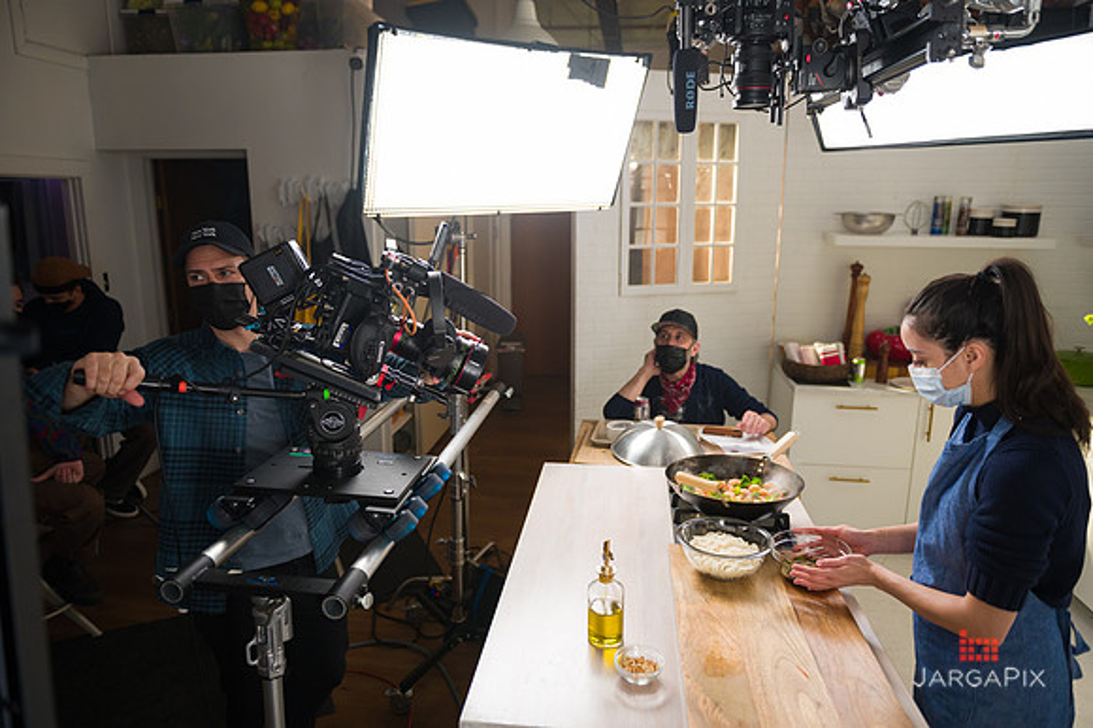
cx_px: 546
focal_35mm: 24
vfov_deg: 53.1
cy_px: 364
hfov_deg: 73.8
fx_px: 728
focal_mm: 24
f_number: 3.2
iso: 800
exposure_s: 1/200
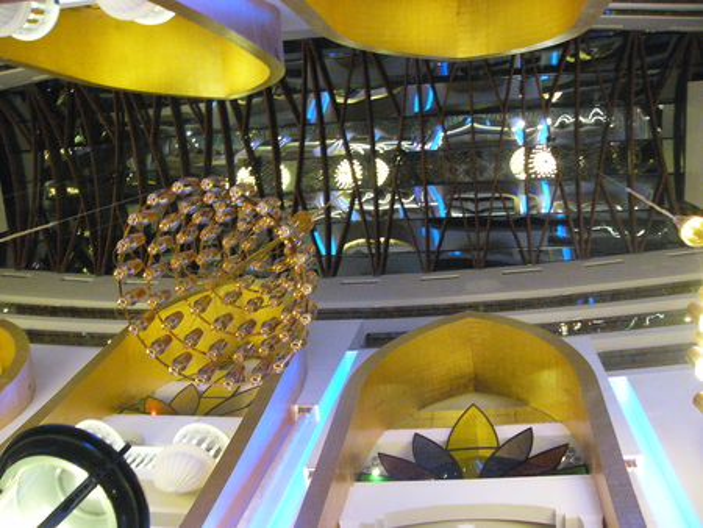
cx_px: 352
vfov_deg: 39.7
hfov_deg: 51.3
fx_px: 731
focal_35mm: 36
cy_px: 264
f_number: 2.8
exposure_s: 1/13
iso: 400
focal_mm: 6
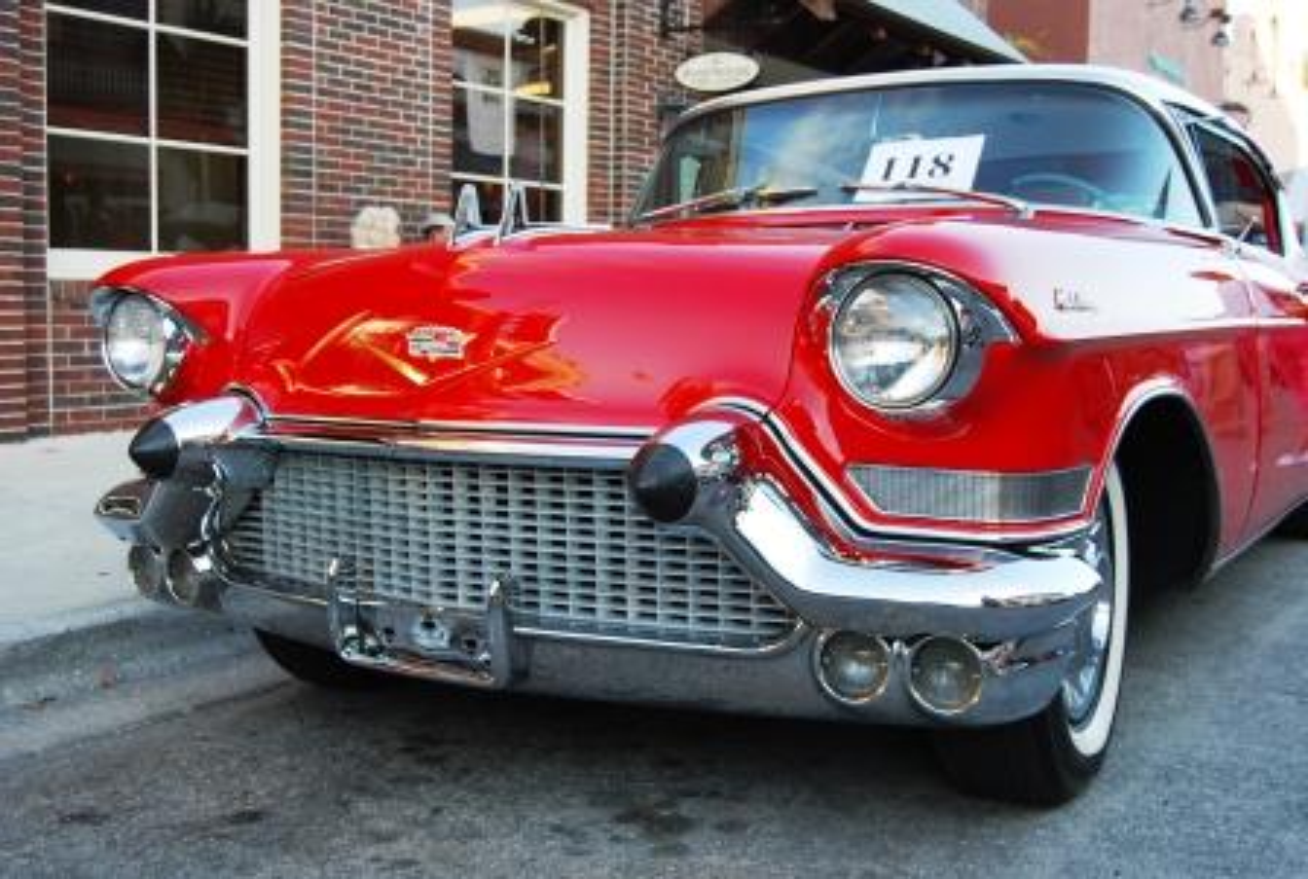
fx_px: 1420
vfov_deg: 34.4
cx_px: 654
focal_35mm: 39
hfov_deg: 49.4
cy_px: 440
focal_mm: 26
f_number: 5.6
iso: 200
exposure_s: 1/125
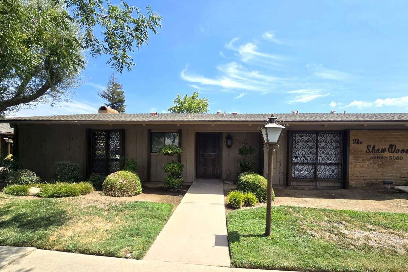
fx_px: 159
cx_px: 204
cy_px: 150
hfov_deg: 104.3
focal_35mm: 14
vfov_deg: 81.0
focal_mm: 2.2
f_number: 2.2
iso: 50
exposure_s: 1/1567
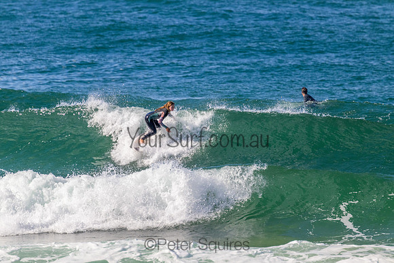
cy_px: 132
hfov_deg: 2.6
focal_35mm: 800
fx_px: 8757
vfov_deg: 1.7
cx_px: 197
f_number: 11
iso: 1600
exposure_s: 1/2000
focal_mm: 800
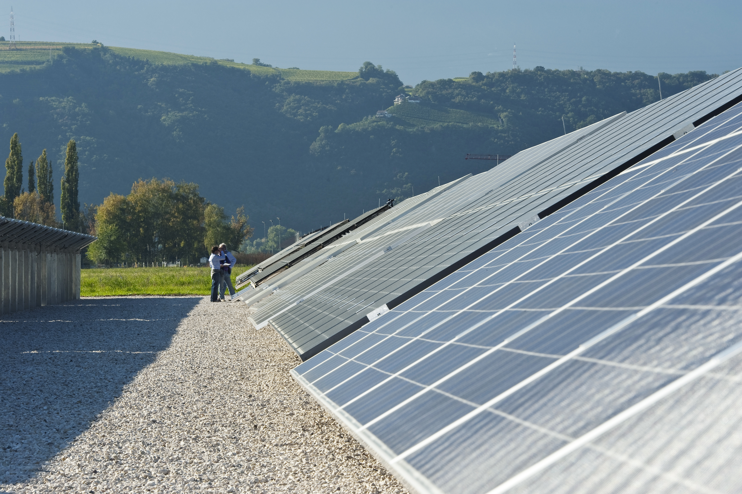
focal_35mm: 116
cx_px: 371
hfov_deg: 17.7
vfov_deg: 11.8
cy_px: 247
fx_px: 2389
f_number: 18
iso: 200
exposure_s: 1/100
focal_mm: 116
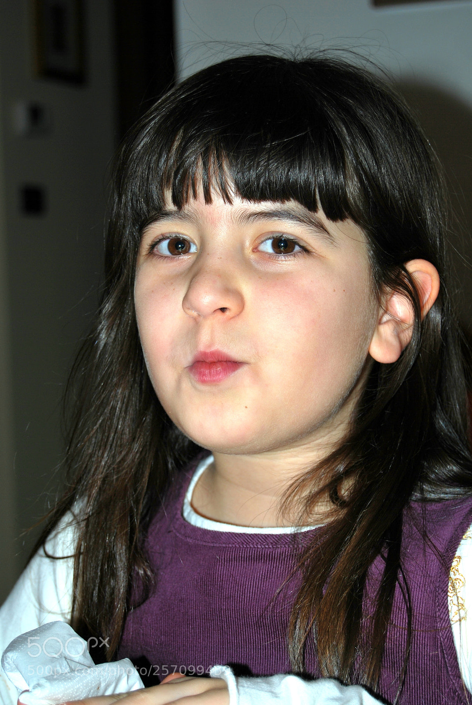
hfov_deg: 16.6
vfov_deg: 24.6
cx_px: 236
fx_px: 1618
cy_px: 352
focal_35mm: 82
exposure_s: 1/100
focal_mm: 55
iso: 100
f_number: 5.6
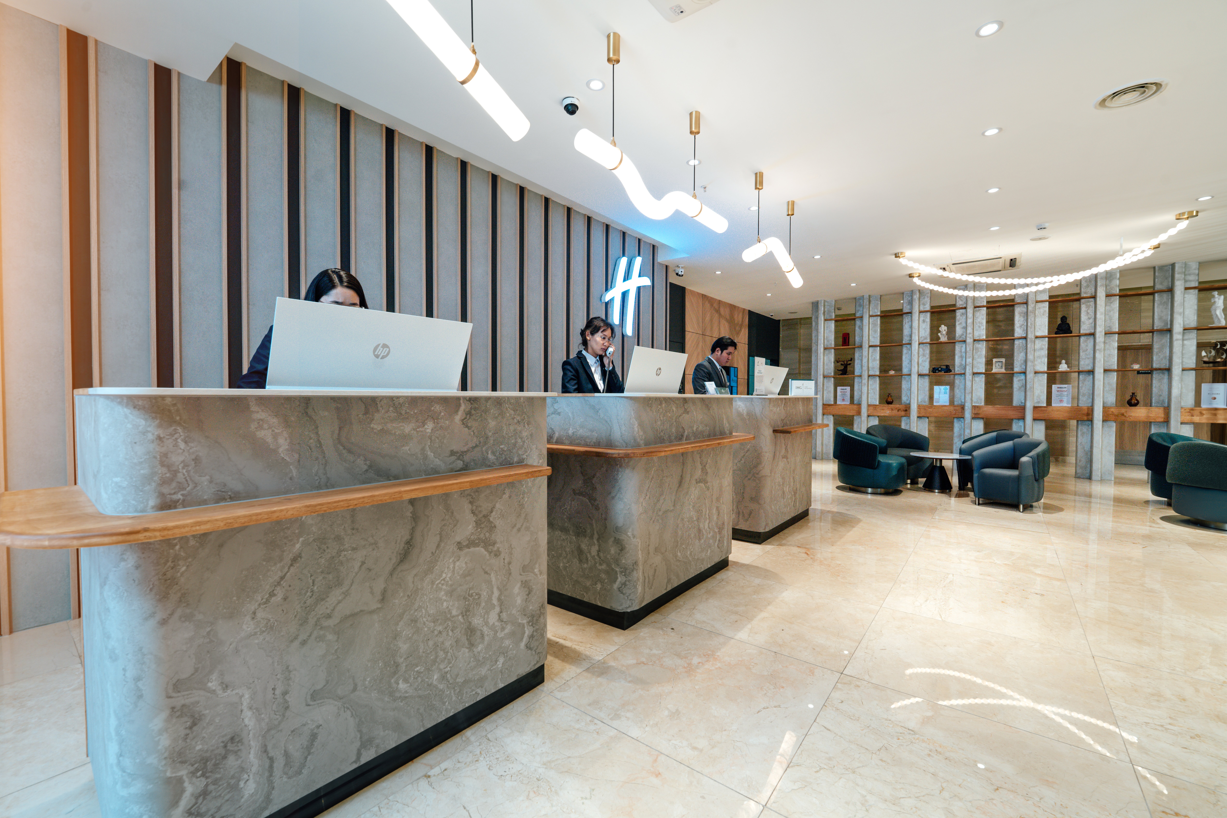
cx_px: 614
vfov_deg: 81.2
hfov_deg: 104.3
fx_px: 477
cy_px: 409
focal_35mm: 14
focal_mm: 14
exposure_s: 1/50
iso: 100
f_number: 8
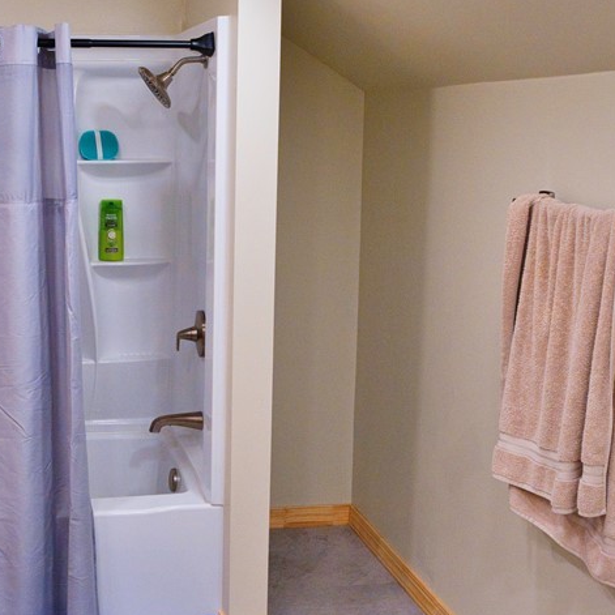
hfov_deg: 34.5
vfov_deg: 36.0
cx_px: 86
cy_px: 277
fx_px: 945
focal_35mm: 47
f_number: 5.6
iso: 2500
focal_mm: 16
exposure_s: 1/125
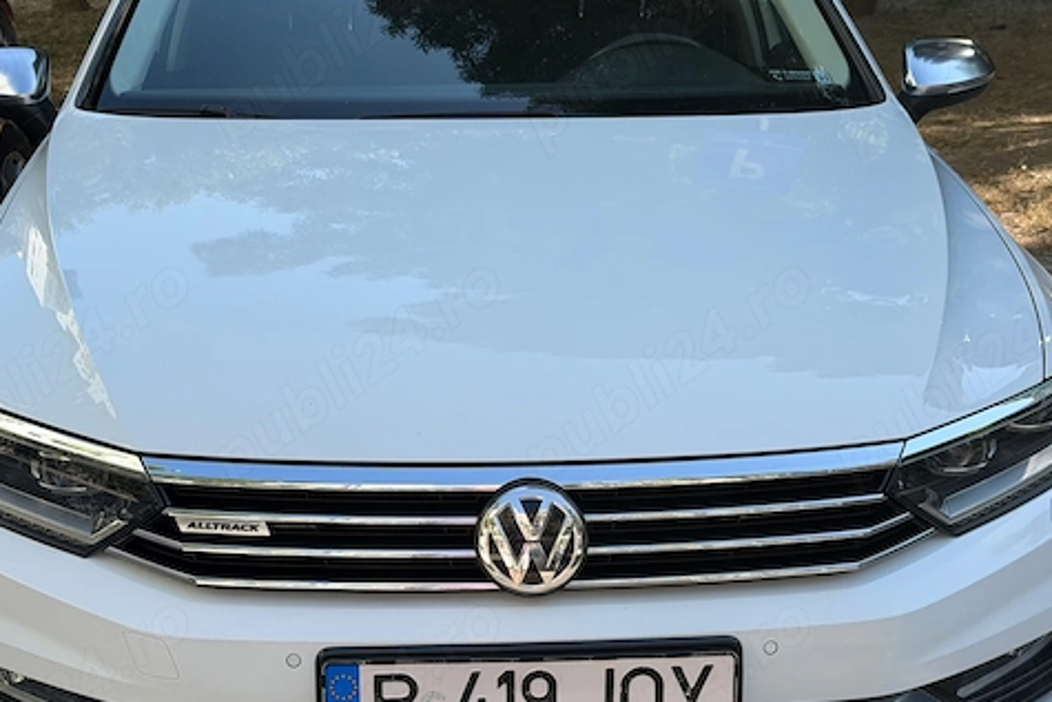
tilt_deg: -15.8
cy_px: 396
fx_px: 1841
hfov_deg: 31.9
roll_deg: +0.0
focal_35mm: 63
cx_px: 512
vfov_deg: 21.6
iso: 64
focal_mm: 6.76
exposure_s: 1/1795
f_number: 1.78
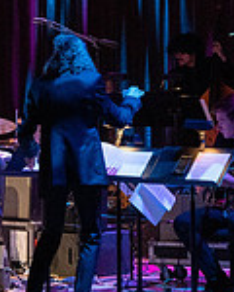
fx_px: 3142
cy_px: 50
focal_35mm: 363
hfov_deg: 4.2
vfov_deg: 5.3
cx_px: -103
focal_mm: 100
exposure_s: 1/320
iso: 5000
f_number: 8
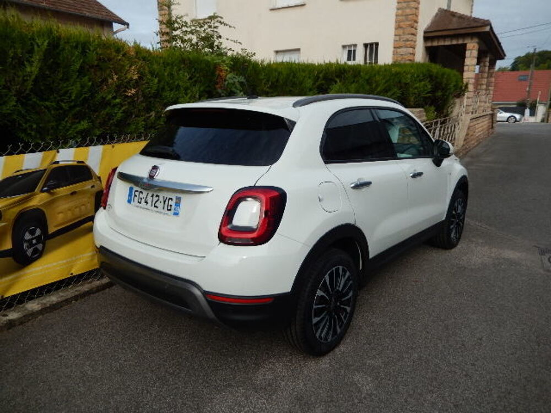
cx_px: 276
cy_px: 206
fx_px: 398
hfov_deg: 69.4
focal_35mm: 25
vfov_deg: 54.9
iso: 125
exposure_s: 1/1000
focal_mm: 4.5
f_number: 3.4
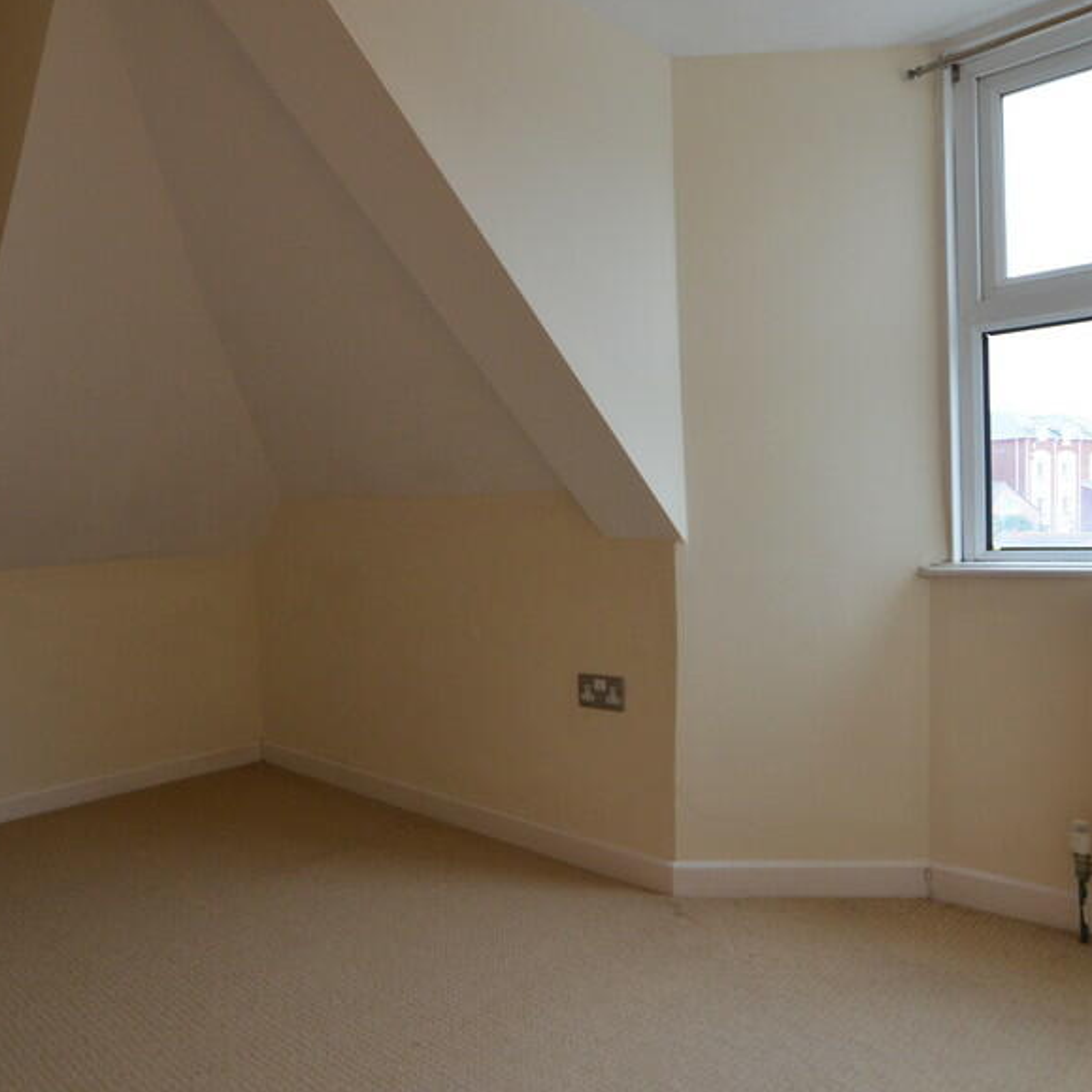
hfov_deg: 63.1
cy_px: 556
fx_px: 883
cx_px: 462
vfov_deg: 63.4
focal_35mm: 25
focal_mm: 11
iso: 800
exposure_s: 1/60
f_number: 4
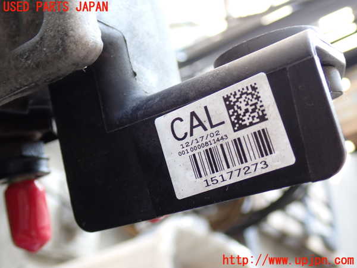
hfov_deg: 42.9
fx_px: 454
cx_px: 178
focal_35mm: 44
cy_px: 134
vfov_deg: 32.9
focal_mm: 7.84
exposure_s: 1/50
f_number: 2.9
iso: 200
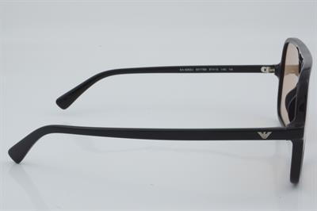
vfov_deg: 18.2
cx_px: 158
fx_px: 660
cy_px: 106
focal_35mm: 75
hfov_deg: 27.0
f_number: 29
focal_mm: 50
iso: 100
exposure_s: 1/4
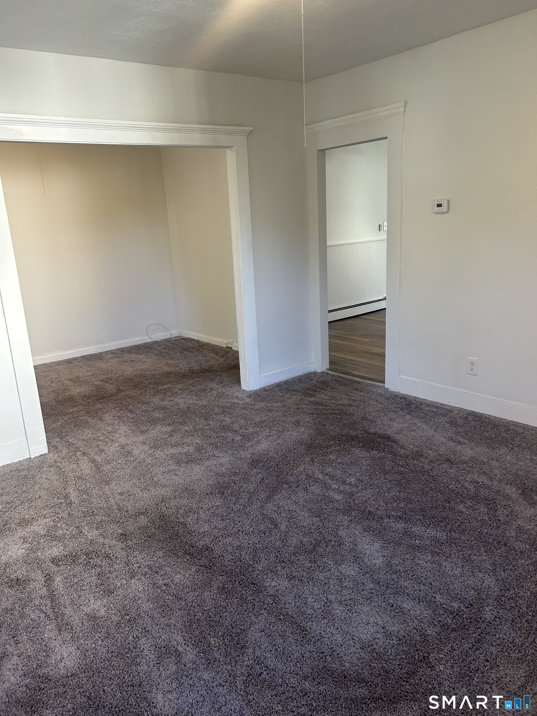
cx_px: 268
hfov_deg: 53.1
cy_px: 358
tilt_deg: -13.1
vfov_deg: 67.3
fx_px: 538
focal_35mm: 26
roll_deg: +3.3
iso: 125
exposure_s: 1/120
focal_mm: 5.7
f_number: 1.5
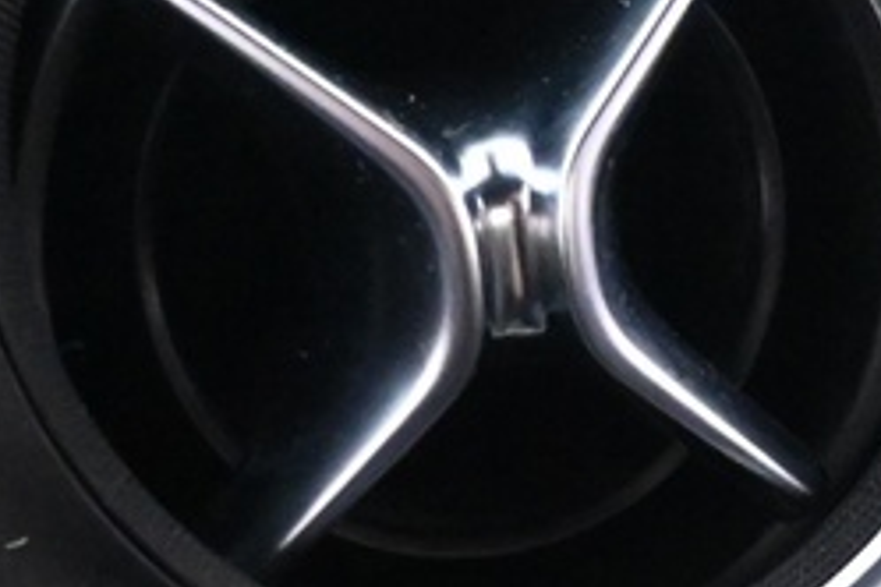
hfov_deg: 10.4
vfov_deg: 6.9
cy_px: 919
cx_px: 913
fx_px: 4772
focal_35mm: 195
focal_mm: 20
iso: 5600
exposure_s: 1/30
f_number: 3.8
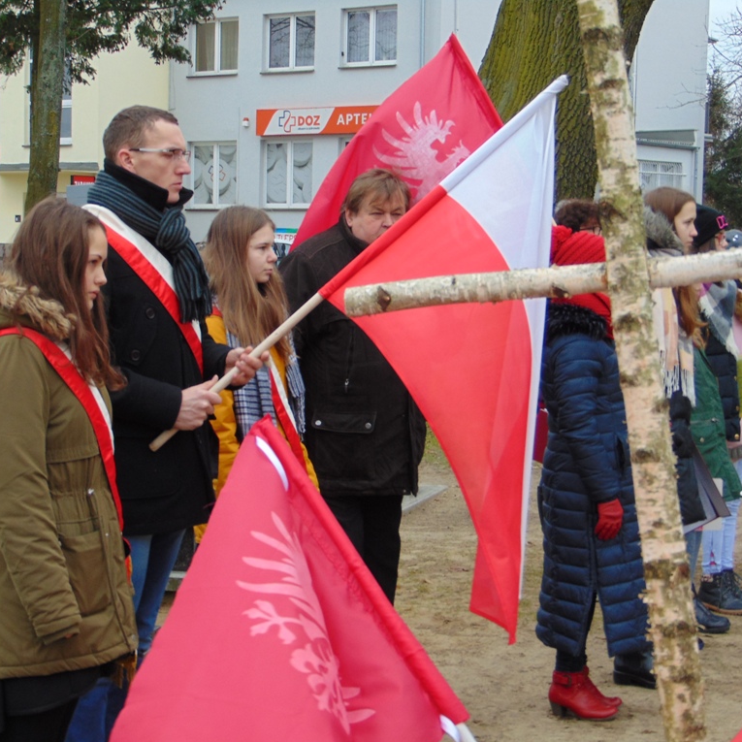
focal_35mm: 84
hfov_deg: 20.6
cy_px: 371
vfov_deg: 20.6
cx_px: 348
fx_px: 2037
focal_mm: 12.8
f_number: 3.7
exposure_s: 1/60
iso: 80
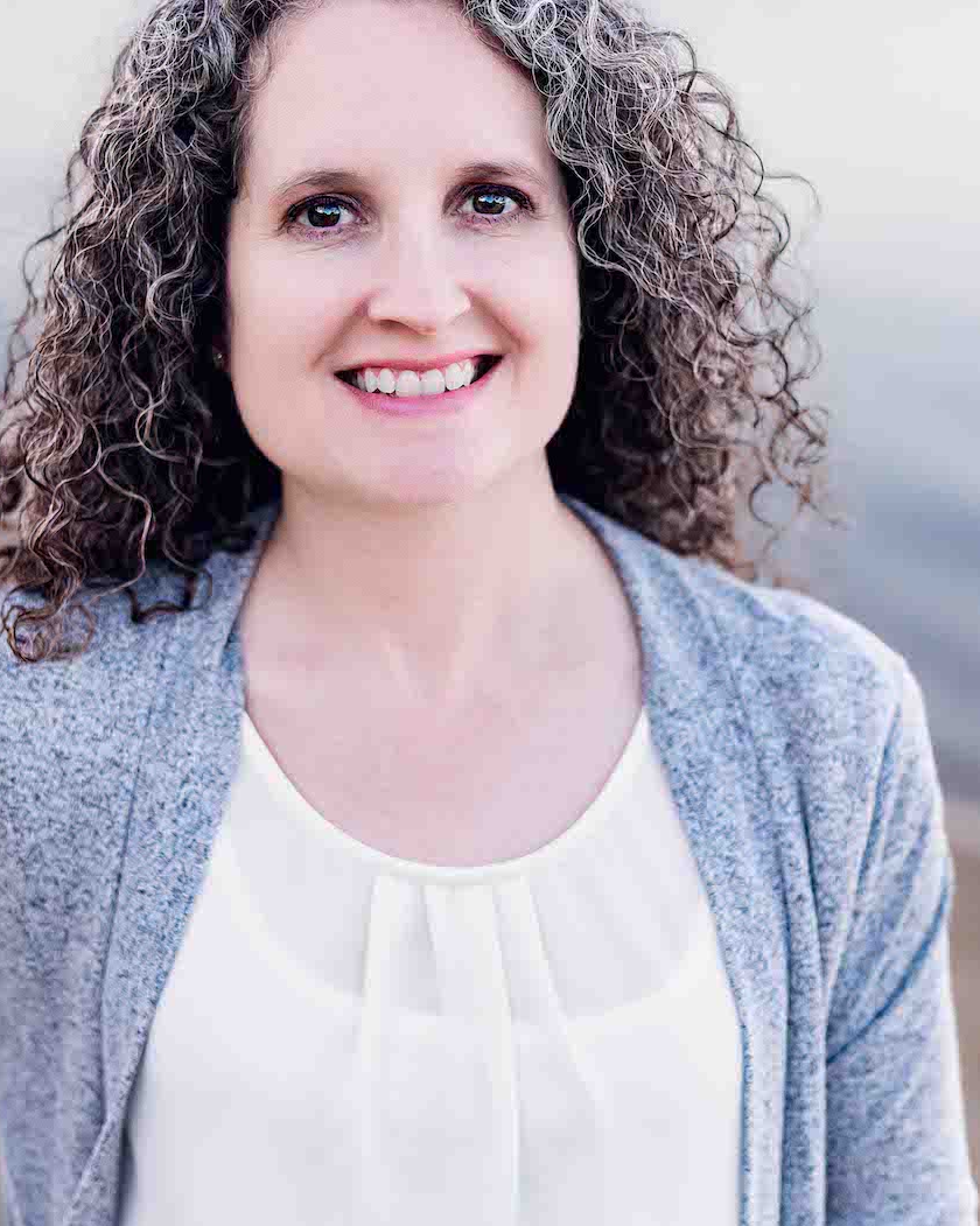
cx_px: 404
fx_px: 2431
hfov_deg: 22.8
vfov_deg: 28.3
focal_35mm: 67
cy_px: 500
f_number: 2.2
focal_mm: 50
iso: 500
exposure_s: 1/1000
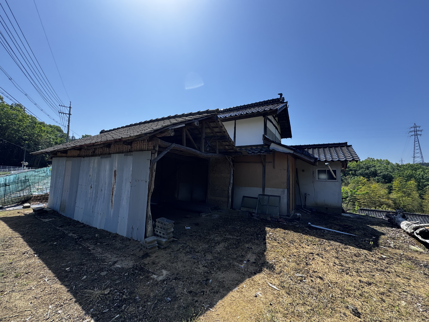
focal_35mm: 14
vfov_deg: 85.7
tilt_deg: +4.4
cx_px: 214
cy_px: 161
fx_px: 174
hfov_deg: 102.1
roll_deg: -0.9
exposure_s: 1/1006
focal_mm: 2.22
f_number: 2.2
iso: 50
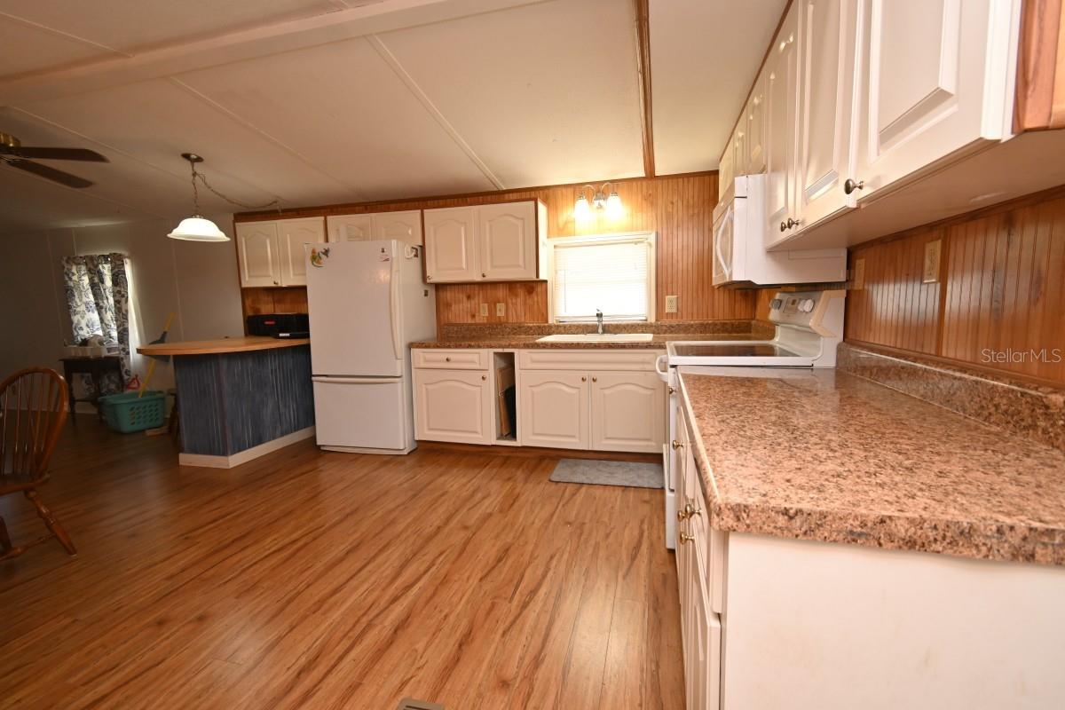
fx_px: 444
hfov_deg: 100.4
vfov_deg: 77.3
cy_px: 355
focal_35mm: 15
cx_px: 532
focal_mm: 10
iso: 400
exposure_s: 1/60
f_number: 4.5
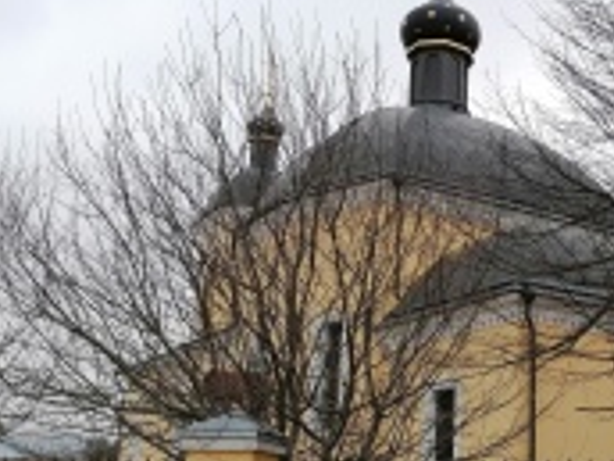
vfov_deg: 26.5
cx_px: 503
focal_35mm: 55
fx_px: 976
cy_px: 263
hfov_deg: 33.8
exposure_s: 1/217
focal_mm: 4.75
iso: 50
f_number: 1.8
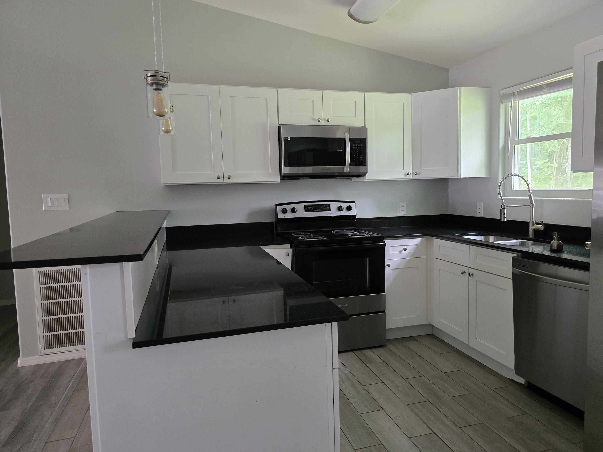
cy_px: 227
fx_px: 418
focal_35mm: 24
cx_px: 314
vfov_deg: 56.8
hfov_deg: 71.6
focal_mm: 6.3
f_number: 1.7
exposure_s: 1/120
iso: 1000
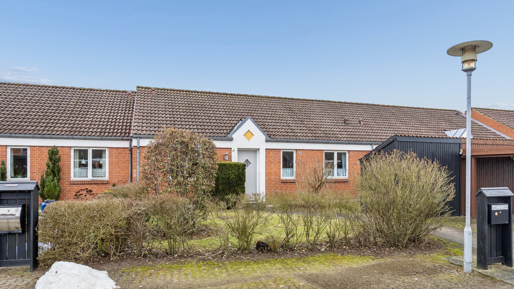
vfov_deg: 45.5
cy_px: 158
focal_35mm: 25
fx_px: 344
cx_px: 266
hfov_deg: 73.4
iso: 400
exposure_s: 1/250
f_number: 8
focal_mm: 15.5
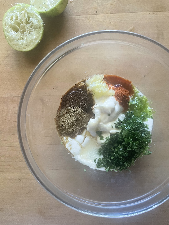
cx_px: 84
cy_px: 112
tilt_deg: -84.7
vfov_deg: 67.3
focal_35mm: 26
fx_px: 169
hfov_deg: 53.1
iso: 200
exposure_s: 1/60
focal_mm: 4.2
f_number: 1.6
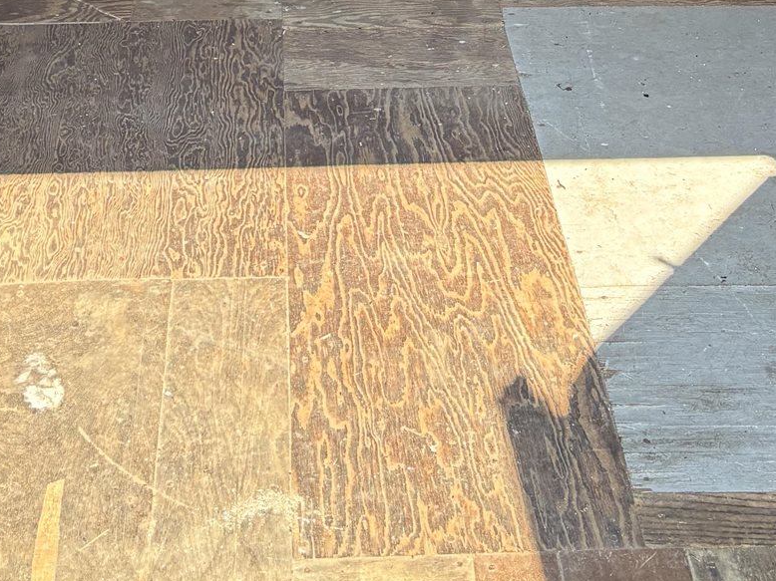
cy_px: -451
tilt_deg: -10.8
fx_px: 1726
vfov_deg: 16.2
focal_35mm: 77
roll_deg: +0.2
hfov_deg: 25.3
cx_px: 354
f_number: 1.6
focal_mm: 5.96
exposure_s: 1/242
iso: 100
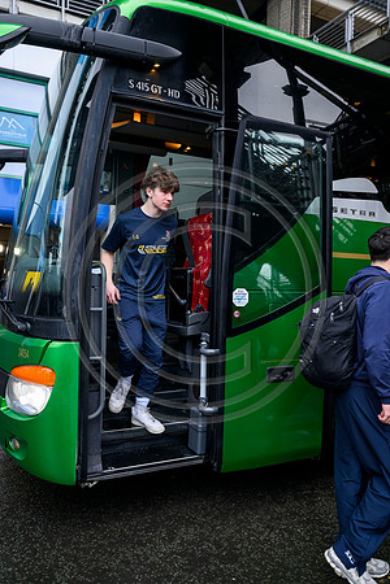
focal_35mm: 28
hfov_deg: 46.4
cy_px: 292
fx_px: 455
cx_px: 195
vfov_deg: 65.5
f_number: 3.5
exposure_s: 1/800
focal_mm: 28
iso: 3200
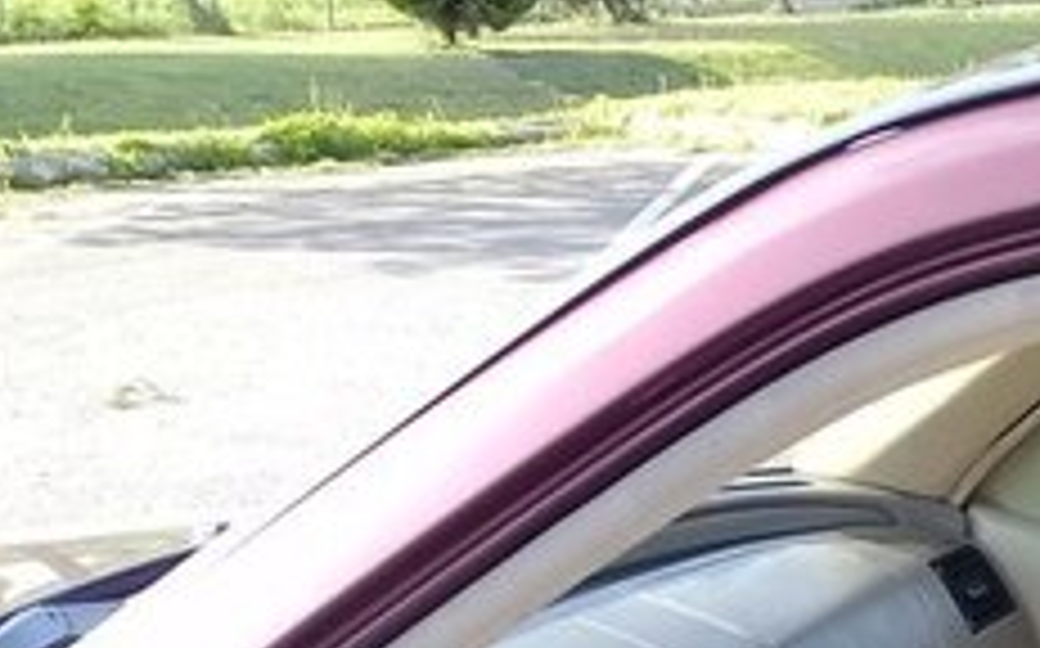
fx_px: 2662
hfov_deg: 21.6
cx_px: 923
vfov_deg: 13.1
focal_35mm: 94
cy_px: 997
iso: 50
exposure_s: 1/140
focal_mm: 3.3
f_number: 2.2
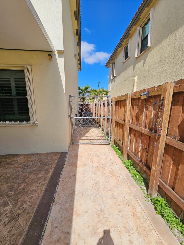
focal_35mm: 13
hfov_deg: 89.9
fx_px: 92
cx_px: 92
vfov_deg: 106.2
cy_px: 122
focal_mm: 2.2
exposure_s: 1/3134
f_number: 2.2
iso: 50
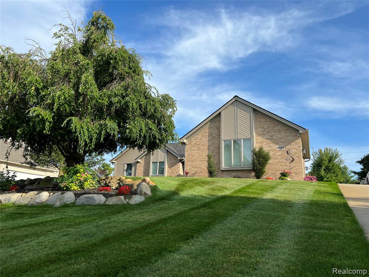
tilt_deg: +14.9
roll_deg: -2.6
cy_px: 138
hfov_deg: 67.3
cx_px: 184
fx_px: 277
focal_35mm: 26
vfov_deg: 53.1
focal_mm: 5.7
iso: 50
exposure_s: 1/3165
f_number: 1.5
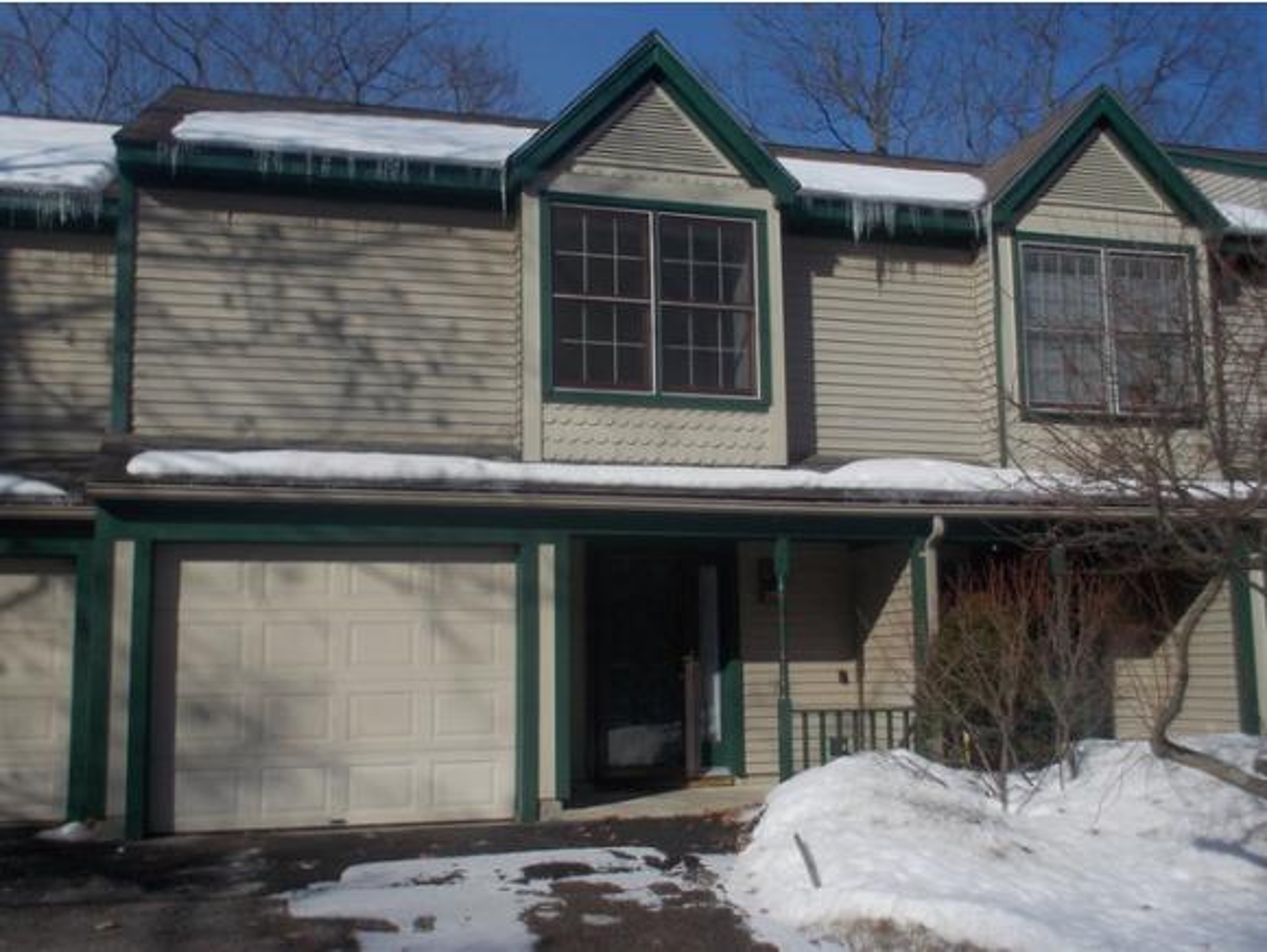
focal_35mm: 37
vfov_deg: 38.7
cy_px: 476
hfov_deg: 50.1
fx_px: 1355
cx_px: 634
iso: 80
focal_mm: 5.2
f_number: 3.7
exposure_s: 1/1250
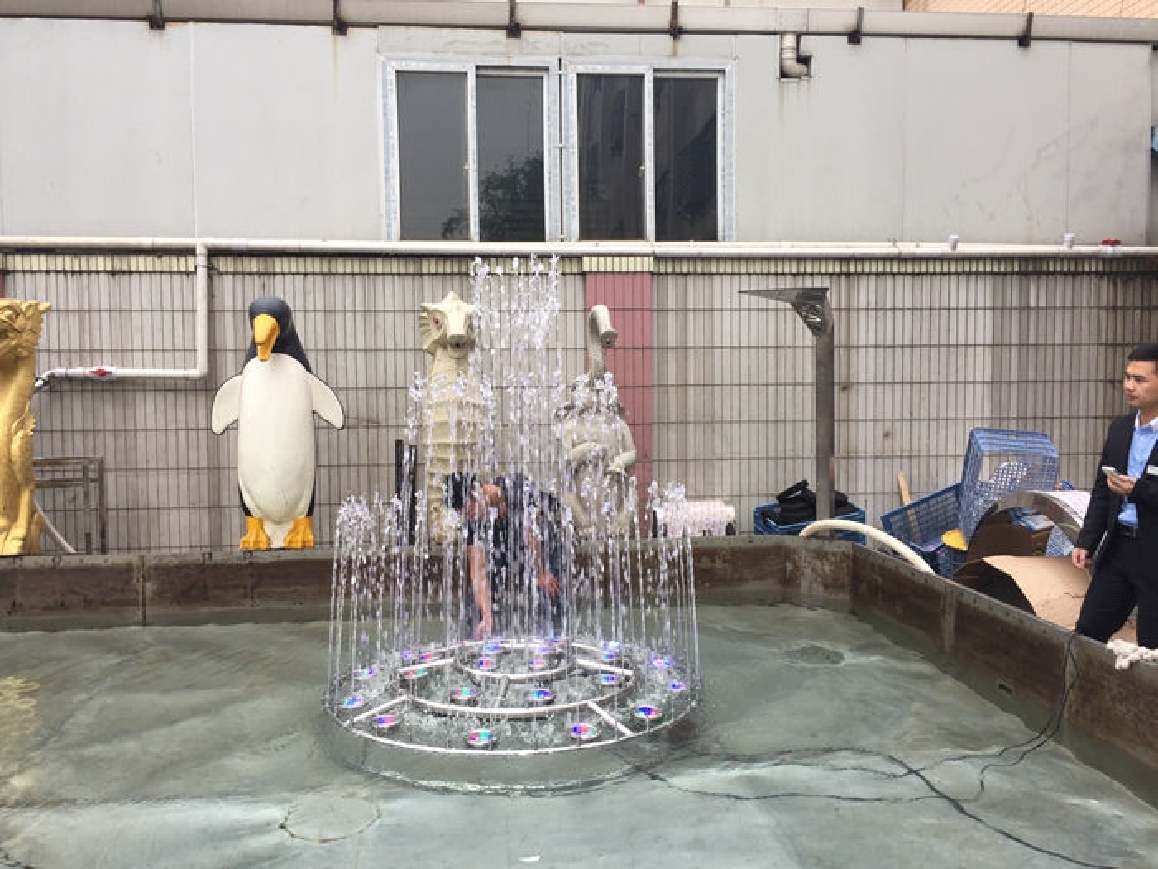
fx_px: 970
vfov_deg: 48.2
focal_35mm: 29
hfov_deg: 61.7
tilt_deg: -2.7
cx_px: 579
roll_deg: -0.4
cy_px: 434
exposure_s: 1/106
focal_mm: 4.15
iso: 32
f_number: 2.2
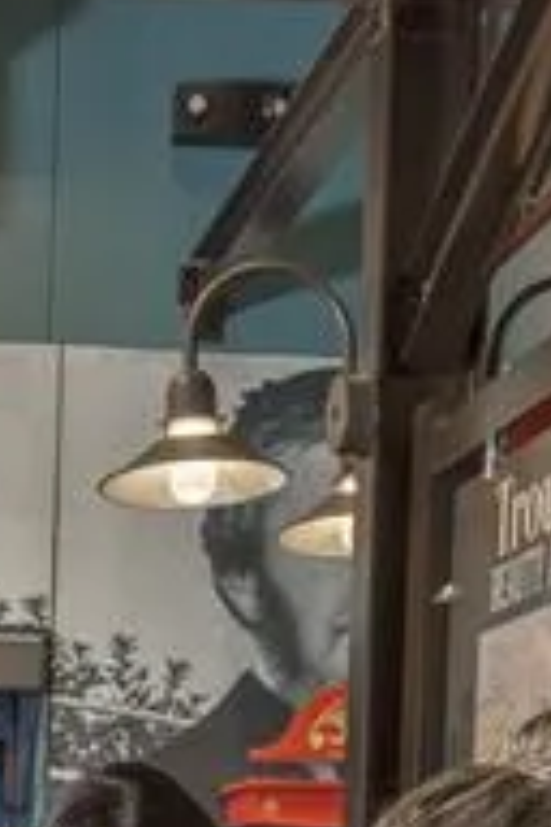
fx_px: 2204
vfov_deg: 19.8
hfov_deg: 13.8
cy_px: 1025
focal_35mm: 96
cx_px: -133
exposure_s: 1/6
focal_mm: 24
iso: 400
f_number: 8
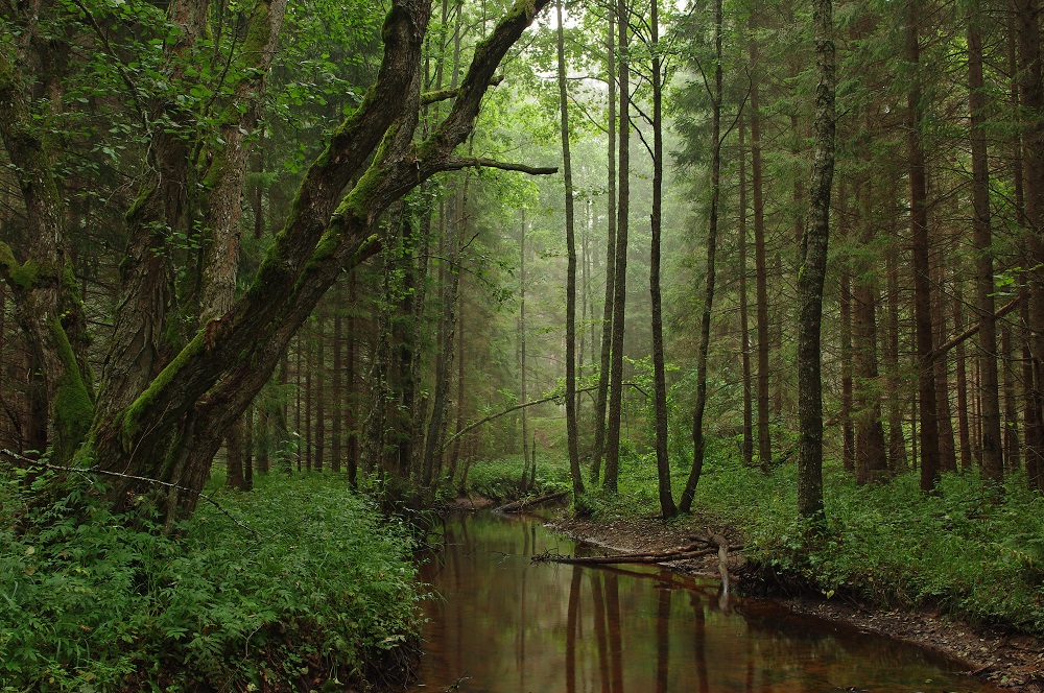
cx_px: 522
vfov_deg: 36.8
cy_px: 346
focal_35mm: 36
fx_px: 1043
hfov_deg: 53.2
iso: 200
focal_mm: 24.38
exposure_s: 1/3.33
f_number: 11
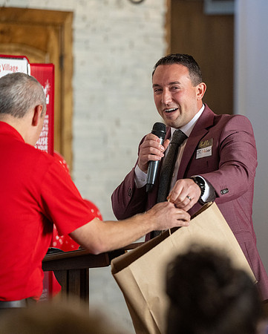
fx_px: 1878
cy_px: 167
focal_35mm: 190
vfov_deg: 10.2
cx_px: 234
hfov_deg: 8.1
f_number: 2.8
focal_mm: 135
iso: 2500
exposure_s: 1/500
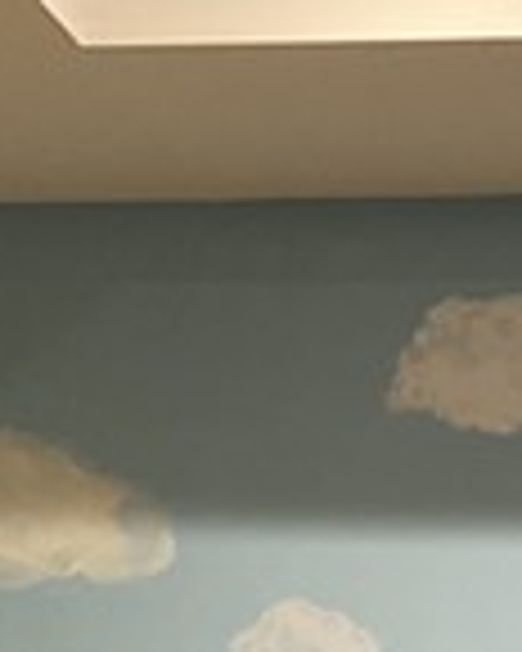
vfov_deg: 14.3
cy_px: 1007
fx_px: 2414
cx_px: 400
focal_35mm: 125
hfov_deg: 12.3
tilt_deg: -1.9
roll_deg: -3.4
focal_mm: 3
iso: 200
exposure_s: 1/40
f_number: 1.8
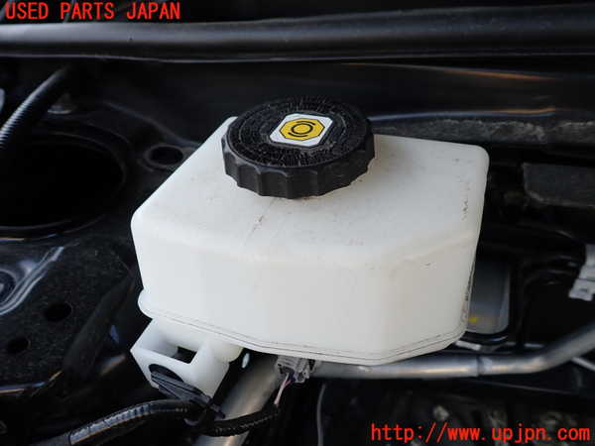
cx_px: 298
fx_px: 430
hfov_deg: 69.4
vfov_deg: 54.9
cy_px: 223
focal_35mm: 25
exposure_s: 1/125
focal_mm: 4.5
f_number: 2.8
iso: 100
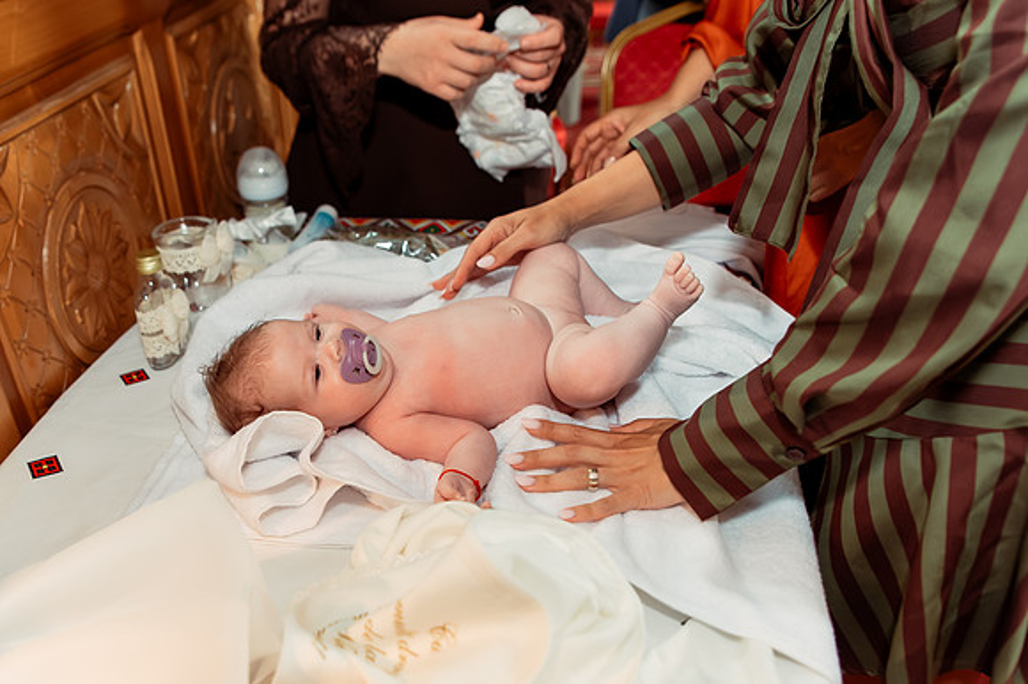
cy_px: 440
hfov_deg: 59.4
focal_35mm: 31
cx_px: 366
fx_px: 883
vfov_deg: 41.9
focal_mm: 24
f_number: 3.5
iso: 3200
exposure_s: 1/250
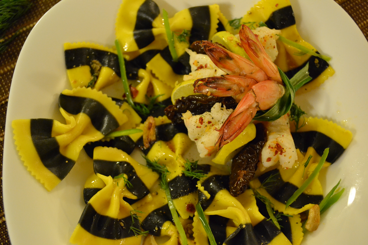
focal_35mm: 45
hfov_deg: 43.6
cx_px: 184
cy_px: 122
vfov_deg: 29.9
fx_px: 460
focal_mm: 30
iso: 3200
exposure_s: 1/30
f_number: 4.5
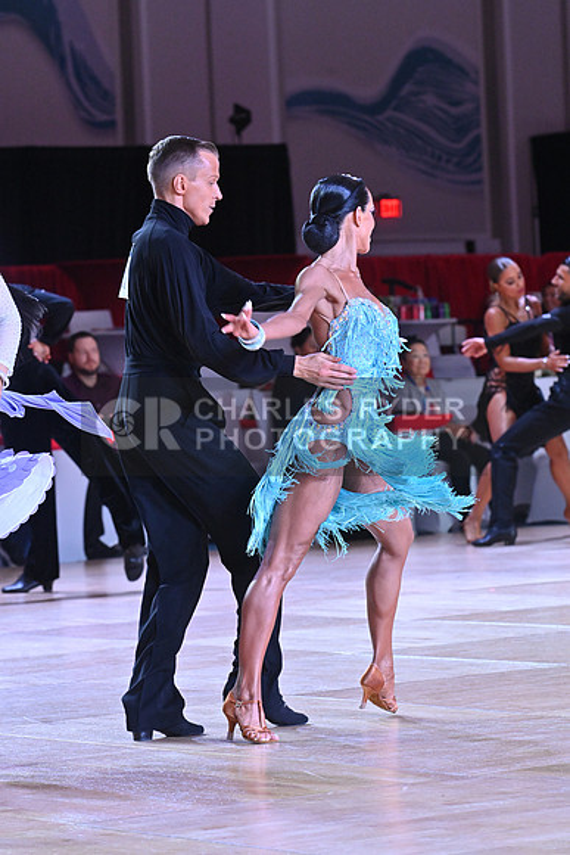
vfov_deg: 12.8
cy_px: 428
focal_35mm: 160
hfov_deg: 8.6
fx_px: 3797
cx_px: 285
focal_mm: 160
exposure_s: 1/400
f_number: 6.3
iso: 4000
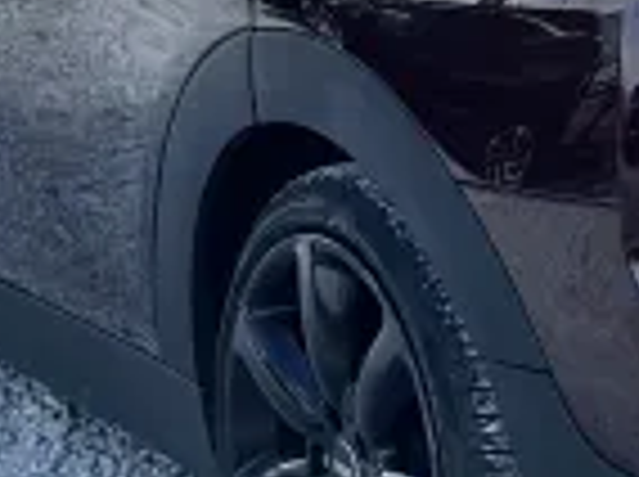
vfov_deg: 6.8
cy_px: -108
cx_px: 702
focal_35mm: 217
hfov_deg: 9.1
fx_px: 3999
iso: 80
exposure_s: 1/1453
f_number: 1.78
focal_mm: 6.86
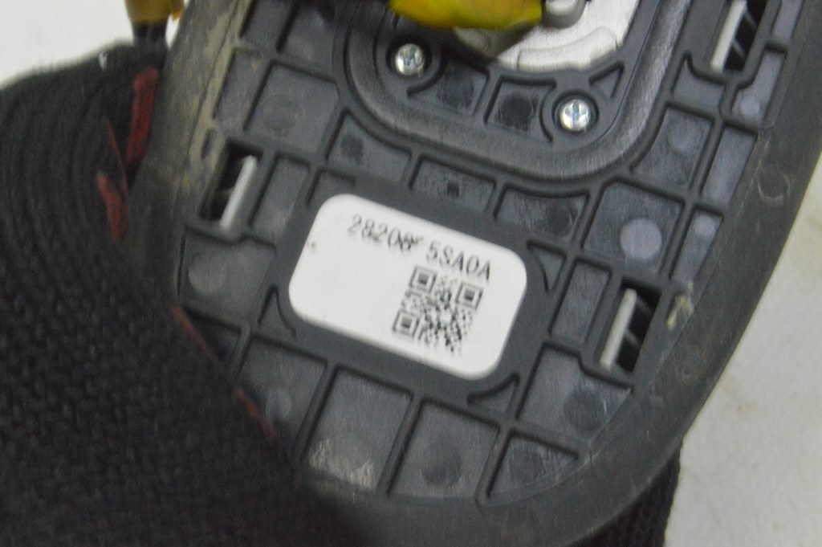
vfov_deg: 16.5
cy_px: 274
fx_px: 1882
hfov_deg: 24.6
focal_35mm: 82
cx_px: 411
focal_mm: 55
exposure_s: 1/15
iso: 6400
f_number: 20
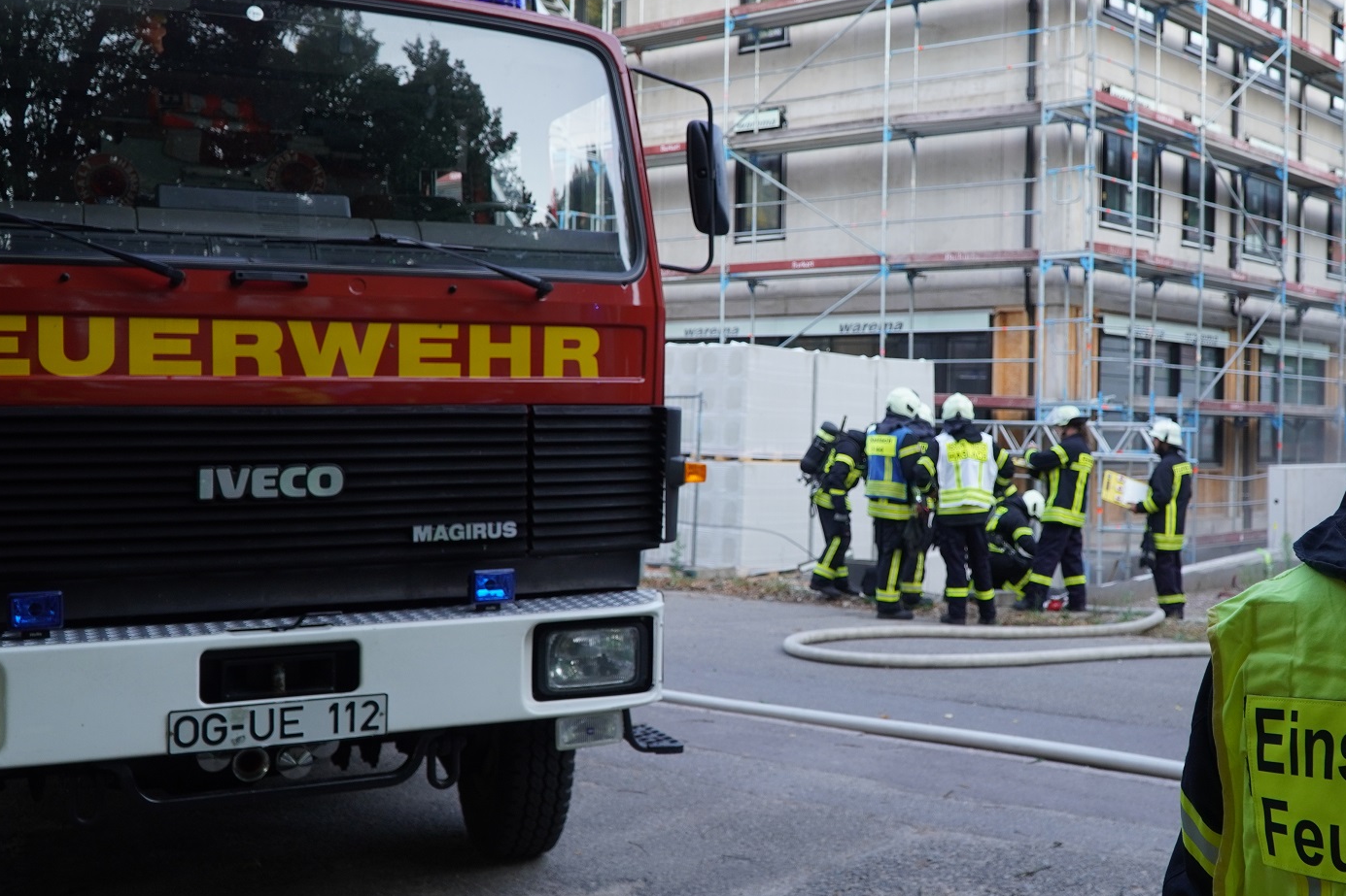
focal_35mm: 39
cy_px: 413
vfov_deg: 34.2
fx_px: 1458
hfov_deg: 49.2
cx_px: 819
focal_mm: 20
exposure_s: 1/160
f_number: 4
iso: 250
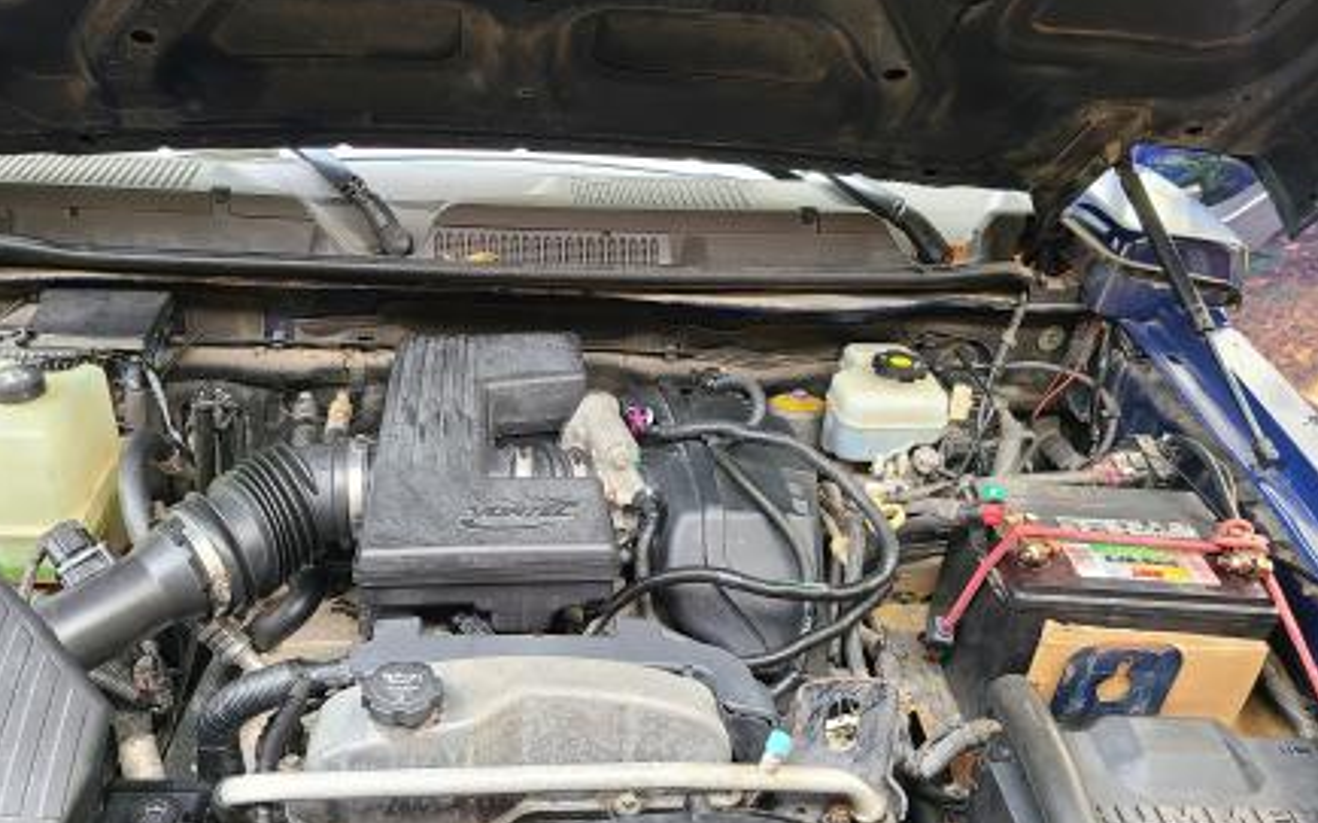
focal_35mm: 32
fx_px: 1149
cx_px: 559
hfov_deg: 59.4
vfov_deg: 39.3
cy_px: 462
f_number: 1.8
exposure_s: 1/60
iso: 100
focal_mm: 5.4
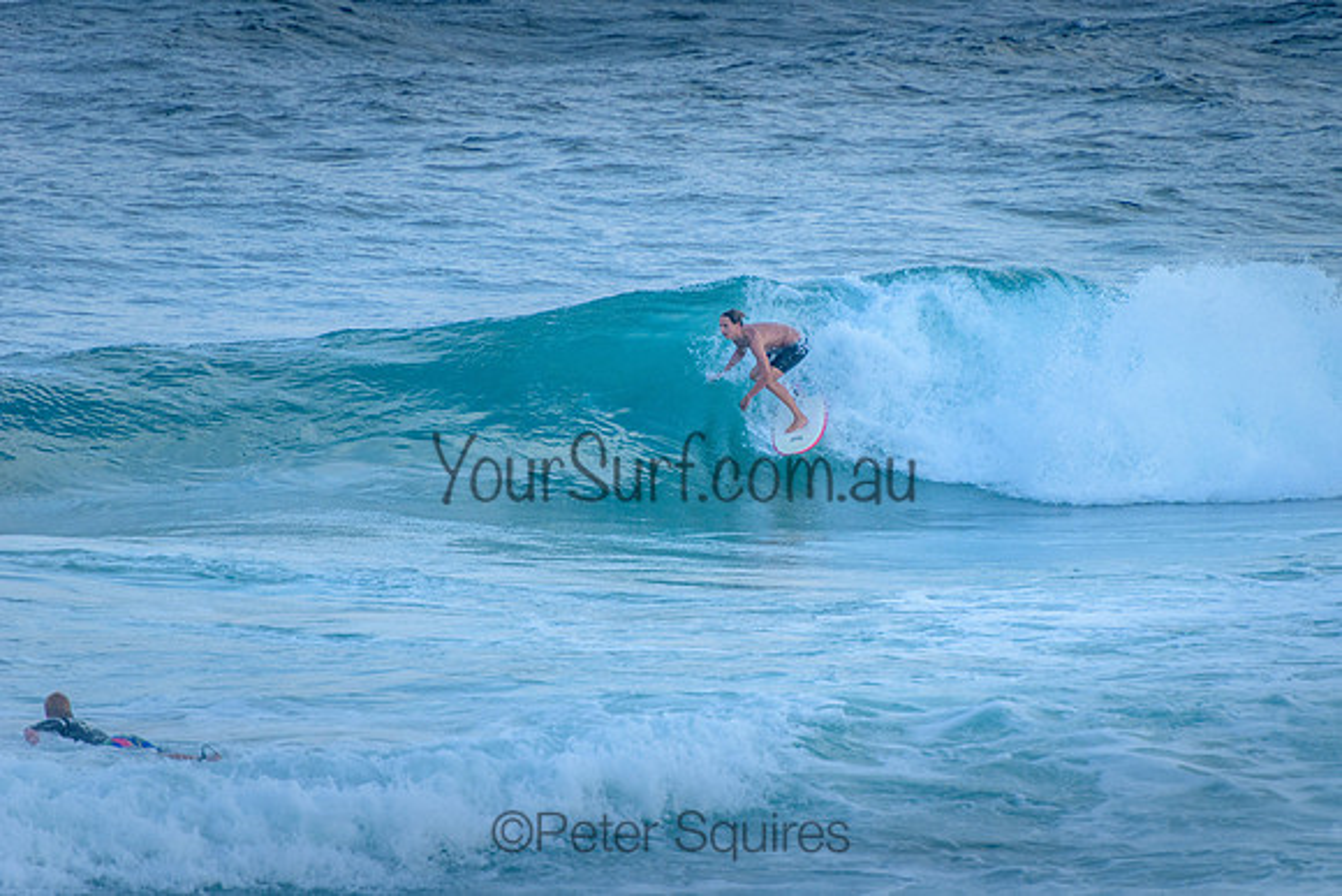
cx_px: 823
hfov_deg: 4.2
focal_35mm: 491
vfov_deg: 2.8
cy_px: 358
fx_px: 18293
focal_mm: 400
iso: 500
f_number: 5.6
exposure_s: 1/1250
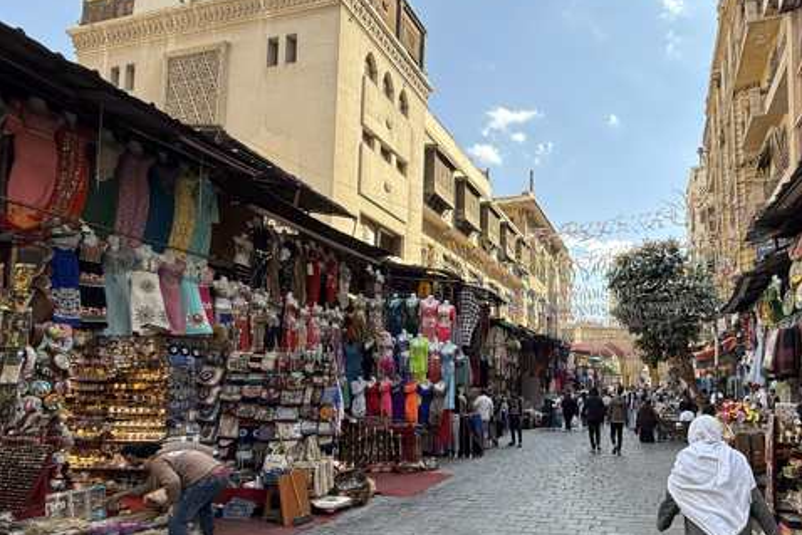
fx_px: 468
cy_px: 360
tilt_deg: +3.9
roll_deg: -0.1
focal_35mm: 21
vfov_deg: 58.1
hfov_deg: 77.9
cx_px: 550
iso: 50
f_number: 2.2
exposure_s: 1/445
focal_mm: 2.22
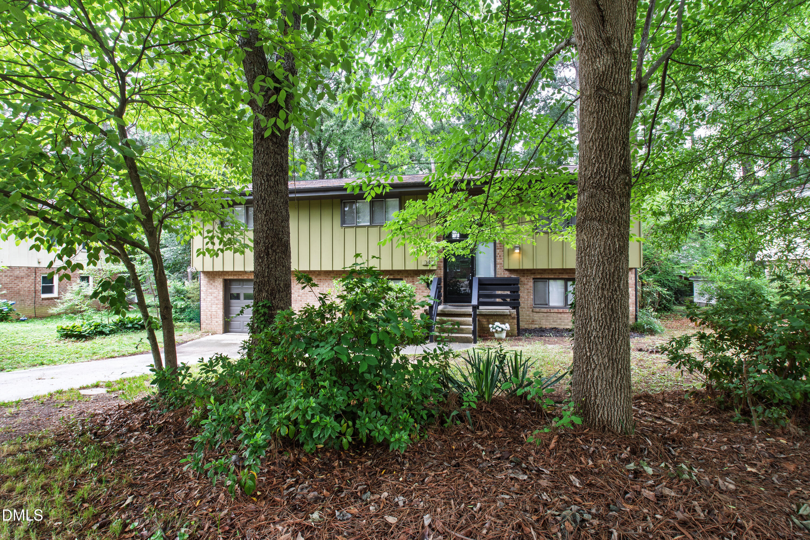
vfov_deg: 77.3
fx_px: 337
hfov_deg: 100.4
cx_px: 405
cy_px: 270
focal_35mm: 15
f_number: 8
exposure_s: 1/10
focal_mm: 10
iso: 100
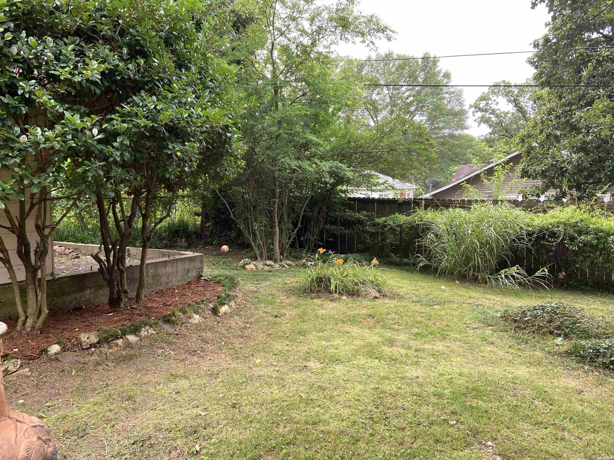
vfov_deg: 53.1
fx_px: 461
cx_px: 307
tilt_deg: -5.1
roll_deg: +1.0
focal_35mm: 26
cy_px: 230
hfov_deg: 67.3
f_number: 1.8
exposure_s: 1/121
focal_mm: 4.25
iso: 50
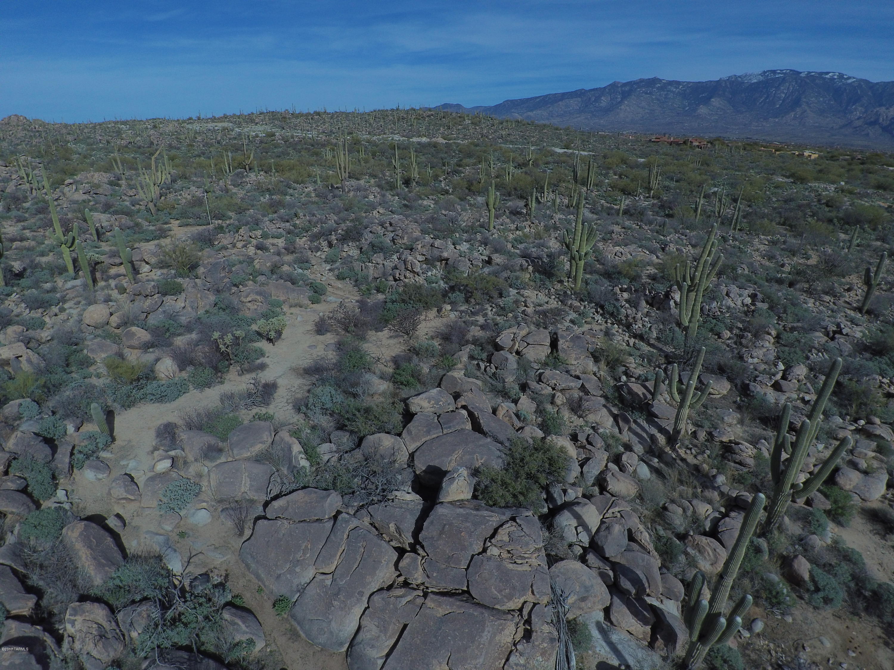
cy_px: 335
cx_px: 447
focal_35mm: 17
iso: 100
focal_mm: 3.15
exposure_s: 1/3663
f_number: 2.8
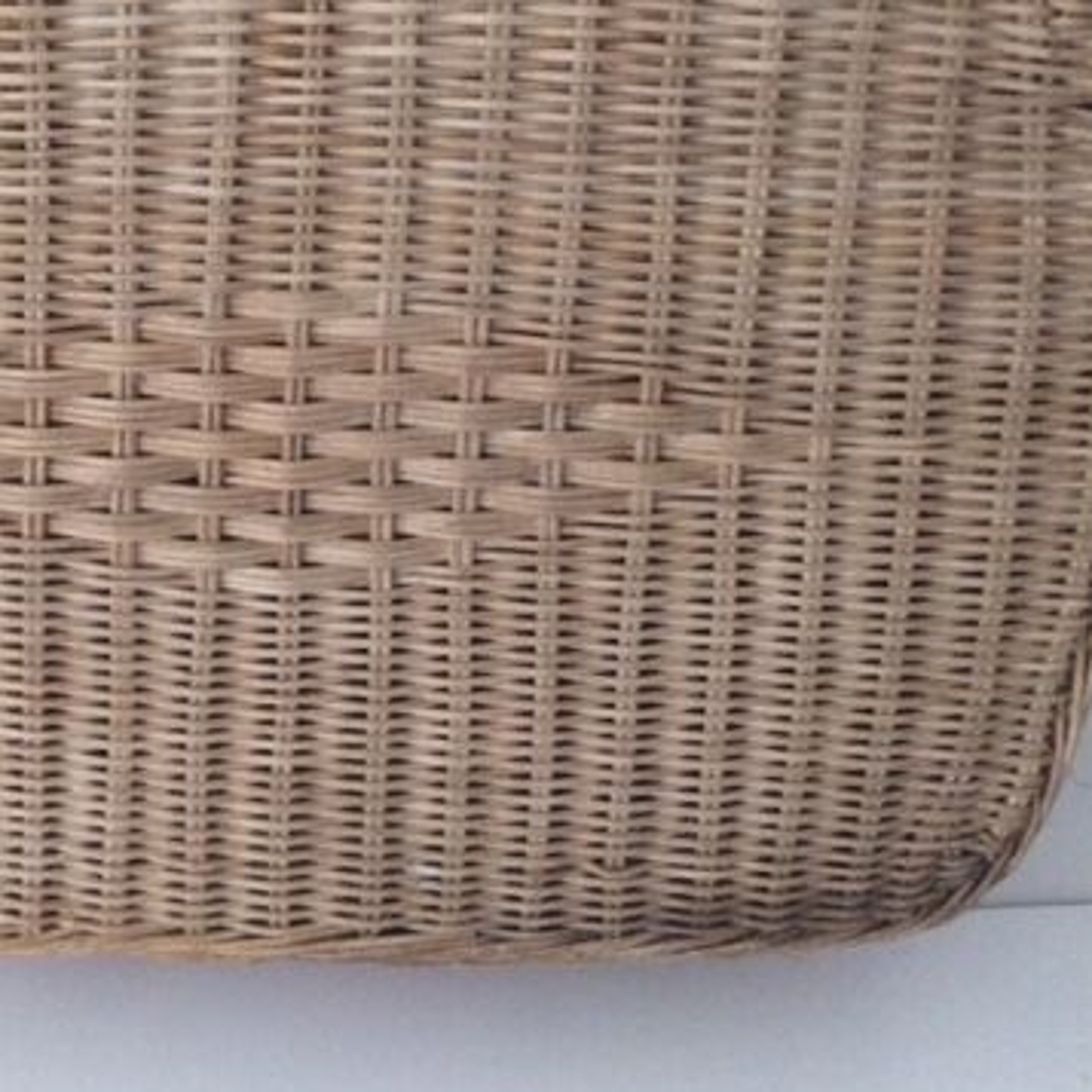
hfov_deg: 36.1
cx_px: 294
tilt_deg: -41.0
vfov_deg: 36.5
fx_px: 1642
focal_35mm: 46
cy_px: 392
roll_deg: +1.2
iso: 400
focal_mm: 4.15
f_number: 2.2
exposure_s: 1/17
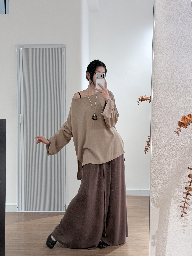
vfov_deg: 39.7
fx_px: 355
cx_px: 96
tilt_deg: -12.7
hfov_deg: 30.3
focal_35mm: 48
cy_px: 128
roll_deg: +1.6
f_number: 1.78
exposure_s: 1/50
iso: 125
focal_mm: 6.76
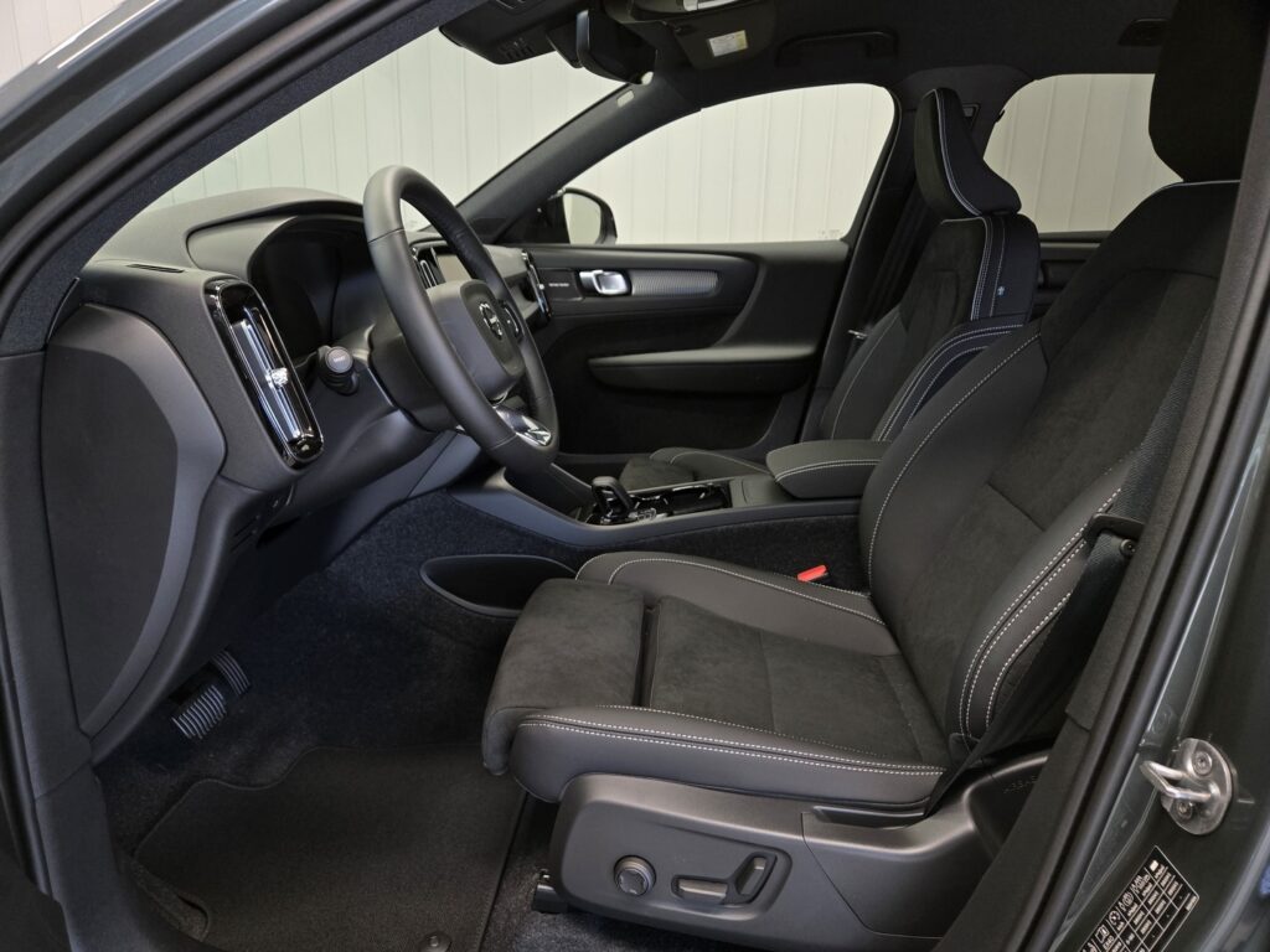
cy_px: 476
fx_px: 844
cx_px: 635
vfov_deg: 58.9
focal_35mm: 23
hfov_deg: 73.9
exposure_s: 1/100
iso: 320
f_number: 1.8
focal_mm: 5.4
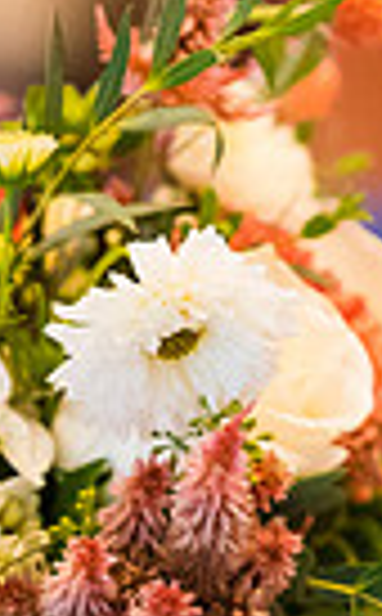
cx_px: -207
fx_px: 8423
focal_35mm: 503
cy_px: 558
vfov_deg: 4.2
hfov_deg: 2.6
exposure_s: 1/160
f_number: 2.8
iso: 6400
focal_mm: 150
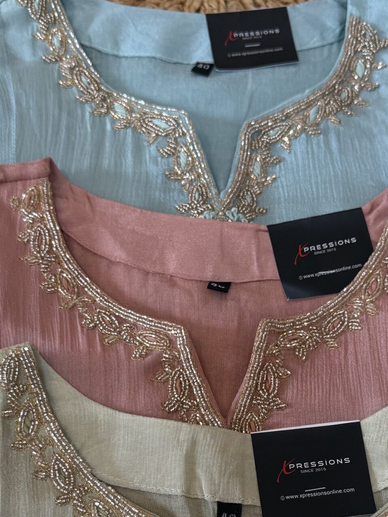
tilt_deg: -64.8
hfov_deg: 30.2
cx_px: 227
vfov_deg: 38.3
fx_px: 717
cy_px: 407
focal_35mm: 48
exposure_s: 1/100
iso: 80
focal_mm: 6.76
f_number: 1.78
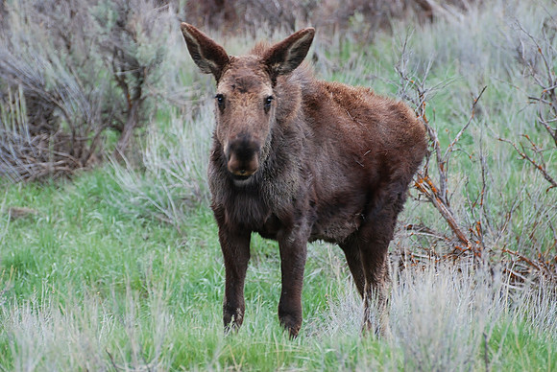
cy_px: 186
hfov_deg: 7.0
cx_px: 278
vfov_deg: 4.7
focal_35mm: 292
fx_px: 4530
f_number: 5.3
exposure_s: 1/20
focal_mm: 195
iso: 400
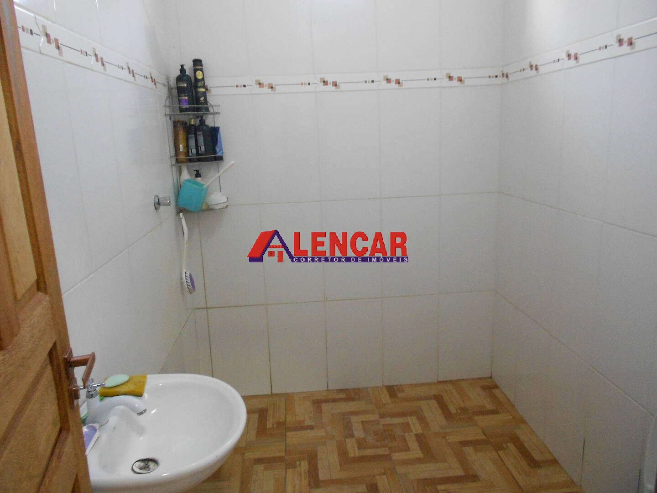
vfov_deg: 53.1
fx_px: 493
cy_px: 246
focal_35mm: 26
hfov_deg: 67.3
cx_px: 328
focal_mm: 4.6
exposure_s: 1/15
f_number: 3.2
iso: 400
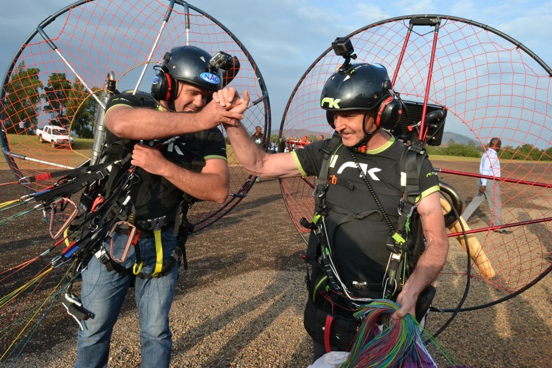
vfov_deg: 47.9
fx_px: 414
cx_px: 276
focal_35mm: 27
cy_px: 184
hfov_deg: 67.4
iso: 1600
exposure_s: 1/640
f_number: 13
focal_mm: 18
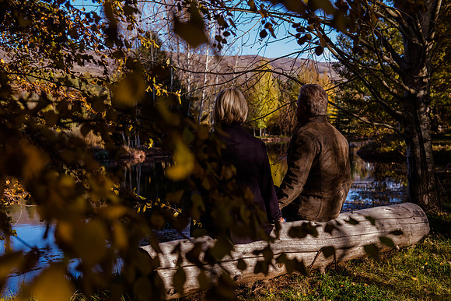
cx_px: 226
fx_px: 659
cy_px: 150
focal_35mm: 53
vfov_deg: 25.7
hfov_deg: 37.8
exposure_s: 1/400
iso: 640
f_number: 5
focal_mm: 52
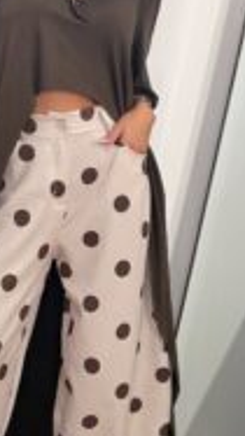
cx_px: 72
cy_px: 175
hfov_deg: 17.1
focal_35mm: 70
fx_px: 810
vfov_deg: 30.1
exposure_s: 1/80
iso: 64
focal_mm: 2.71
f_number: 1.9
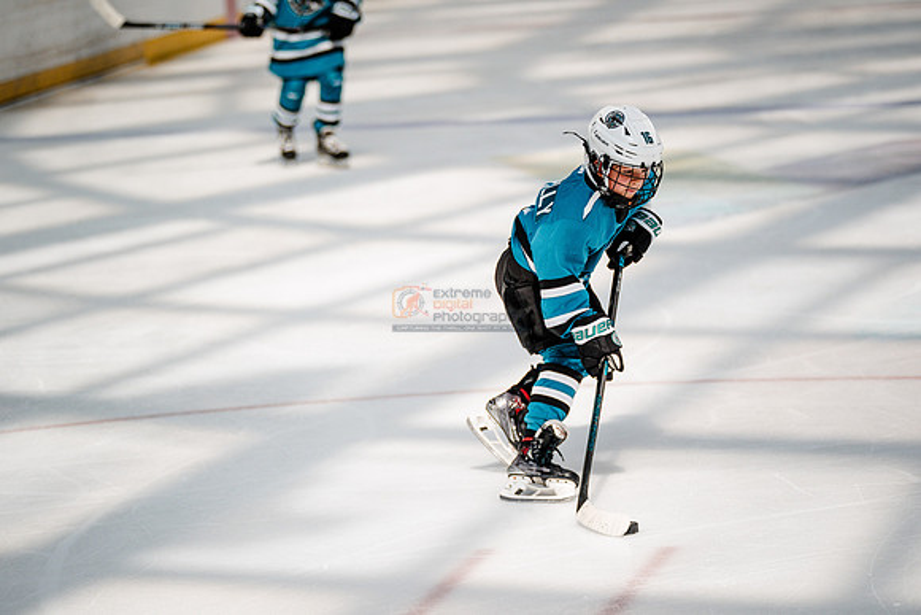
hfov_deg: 12.4
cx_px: 460
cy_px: 308
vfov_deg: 8.3
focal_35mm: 166
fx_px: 4248
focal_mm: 166
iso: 1250
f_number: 3.2
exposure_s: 1/4000
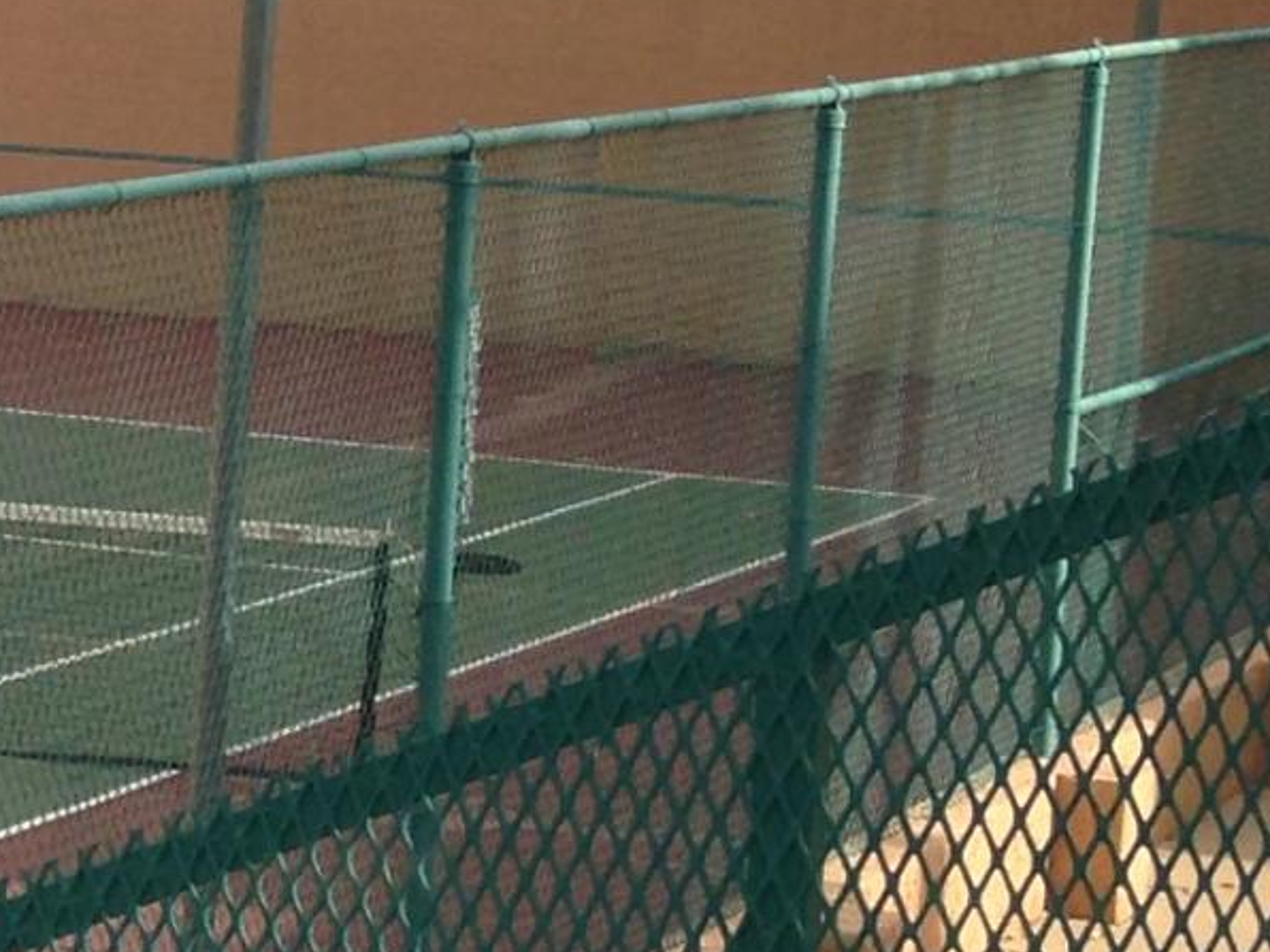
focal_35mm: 166
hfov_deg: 10.8
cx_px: -1281
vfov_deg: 8.9
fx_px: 6090
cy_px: 392
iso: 50
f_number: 2.4
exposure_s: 1/605
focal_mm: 4.12
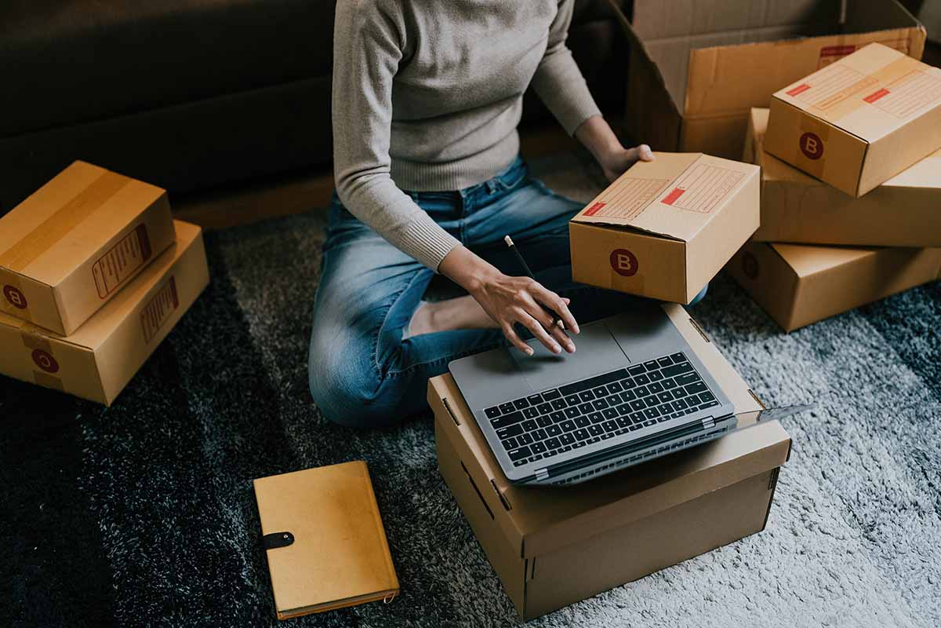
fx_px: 1307
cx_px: 470
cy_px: 314
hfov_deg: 39.6
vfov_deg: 27.0
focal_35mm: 50
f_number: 2
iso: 250
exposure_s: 1/100
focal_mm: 50
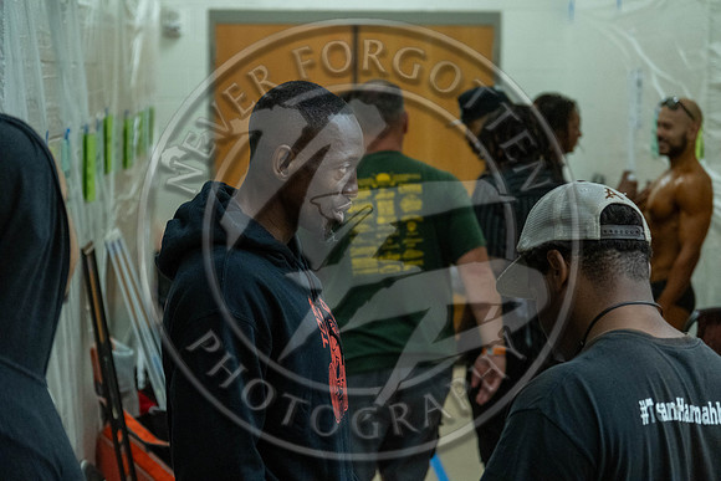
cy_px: 240
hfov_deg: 19.5
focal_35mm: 105
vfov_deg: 13.0
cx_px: 360
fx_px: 2103
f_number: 4
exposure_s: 1/125
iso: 3200
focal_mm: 69.8
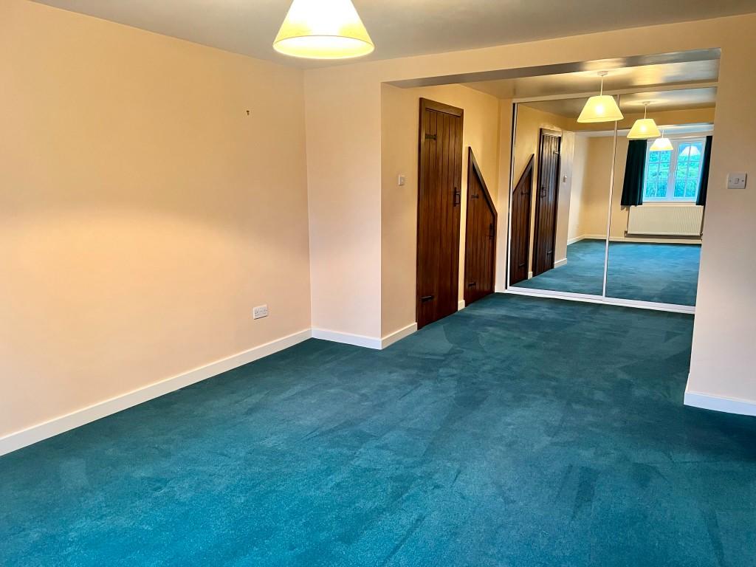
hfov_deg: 67.3
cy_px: 284
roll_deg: -0.2
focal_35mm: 26
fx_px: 568
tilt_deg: -10.1
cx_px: 378
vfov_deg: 53.1
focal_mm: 5.7
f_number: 1.5
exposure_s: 1/50
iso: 320
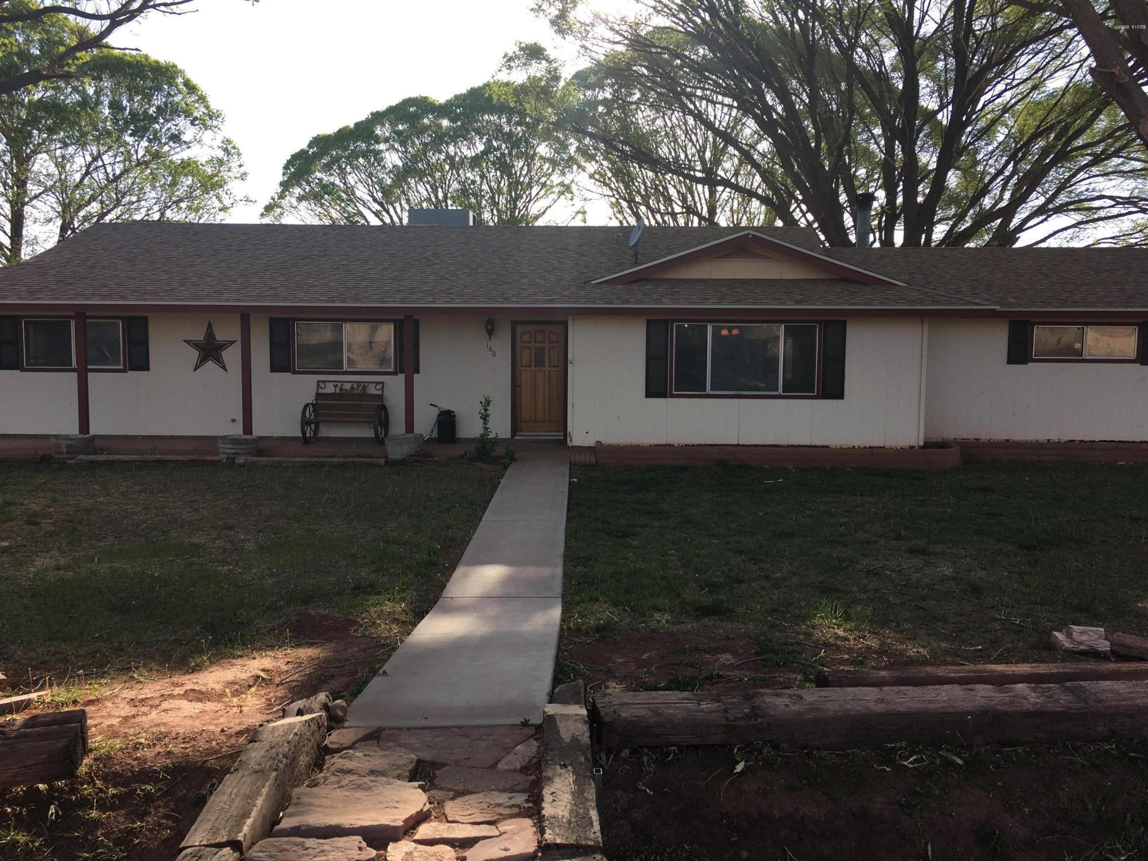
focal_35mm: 29
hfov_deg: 61.7
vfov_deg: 48.2
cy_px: 430
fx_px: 962
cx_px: 574
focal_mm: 4.15
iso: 25
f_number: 2.2
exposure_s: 1/450
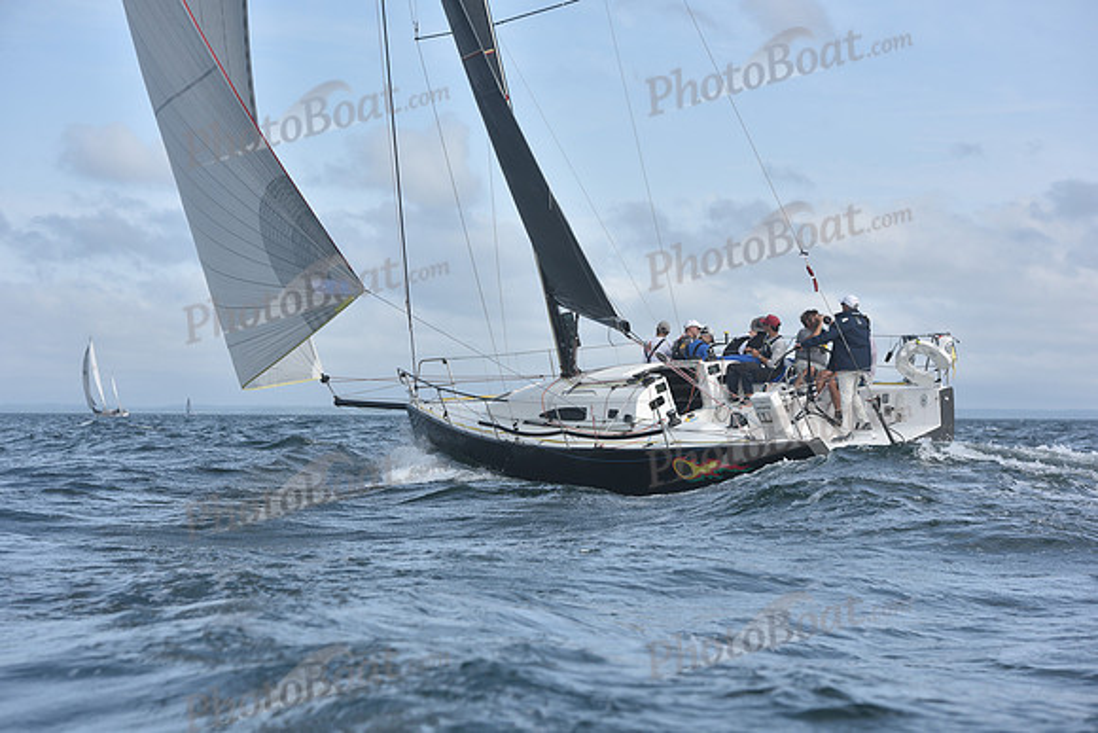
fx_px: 2807
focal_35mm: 92
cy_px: 366
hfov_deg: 22.1
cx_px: 549
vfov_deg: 14.9
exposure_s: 1/1250
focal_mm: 92
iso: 200
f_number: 6.3
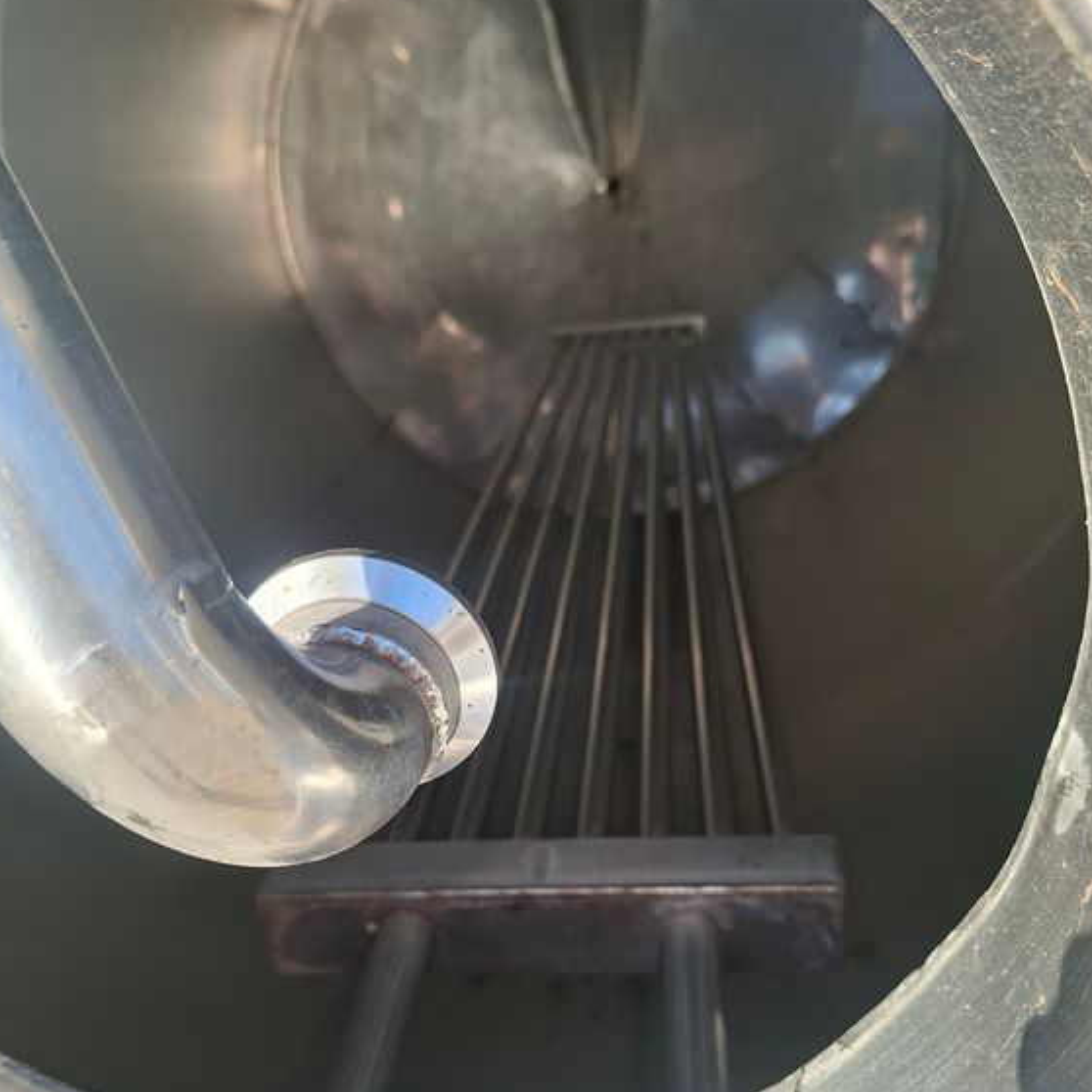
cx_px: 546
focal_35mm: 28
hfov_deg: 57.3
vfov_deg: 56.9
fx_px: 999
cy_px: 644
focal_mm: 5.54
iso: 50
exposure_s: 1/281
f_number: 1.8
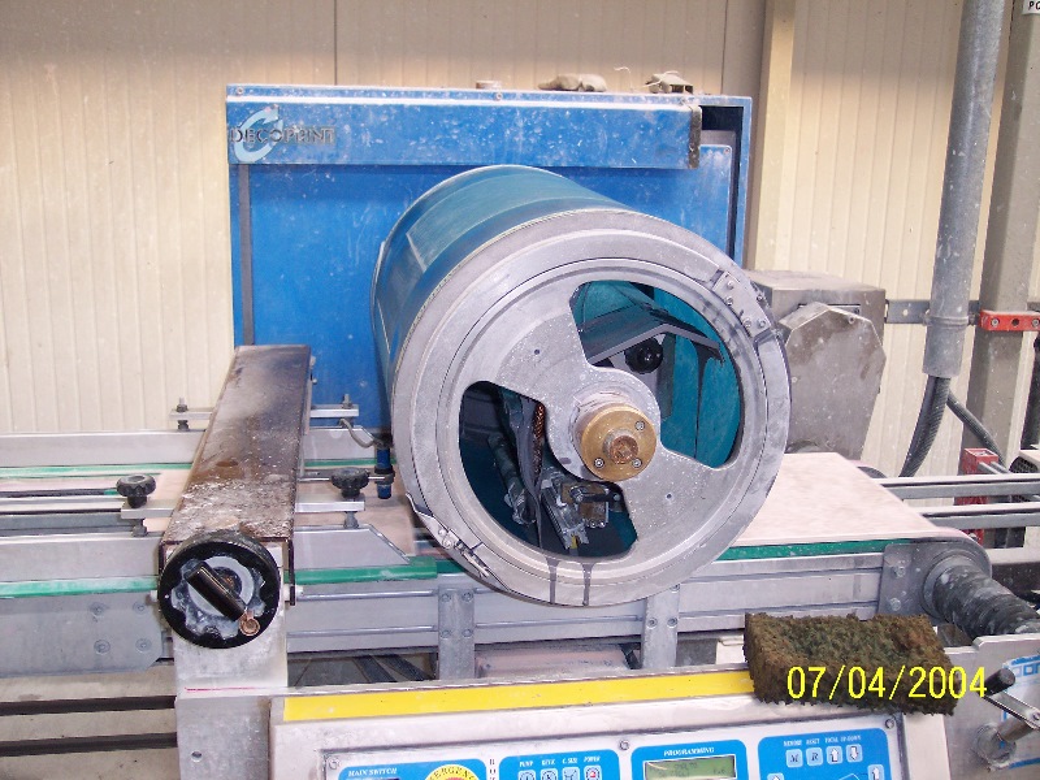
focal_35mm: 38
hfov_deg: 49.0
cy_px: 390
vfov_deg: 37.7
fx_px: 1142
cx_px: 520
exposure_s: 1/90
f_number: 2.8
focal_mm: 8
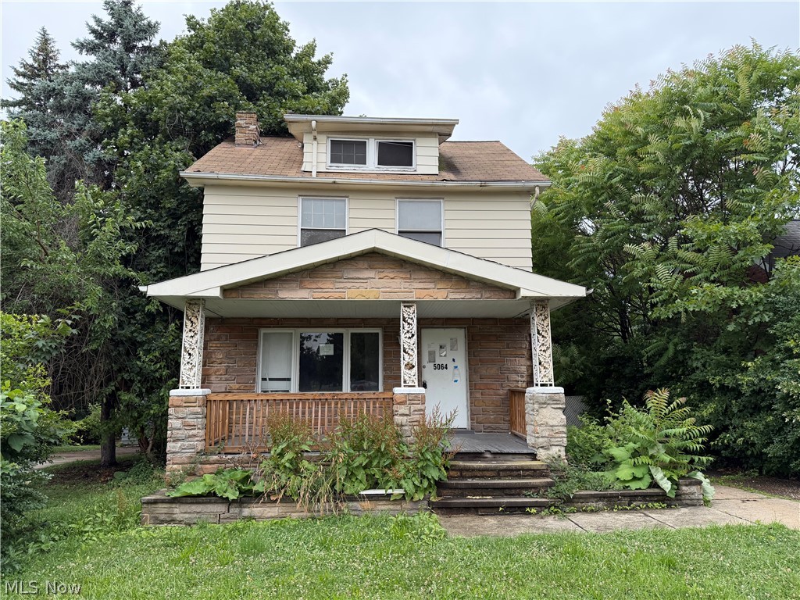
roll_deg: +1.2
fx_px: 555
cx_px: 400
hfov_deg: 71.6
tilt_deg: +9.0
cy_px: 300
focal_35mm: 24
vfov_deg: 56.8
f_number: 1.78
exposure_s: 1/2053
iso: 100
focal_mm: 6.76
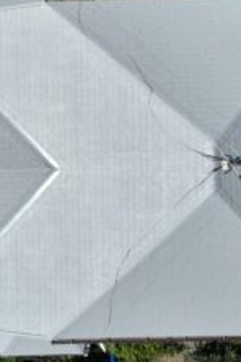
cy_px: 150
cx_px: 50
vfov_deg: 43.4
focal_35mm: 45
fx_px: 452
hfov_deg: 29.2
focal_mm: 12.29
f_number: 2.8
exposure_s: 1/2500
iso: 100
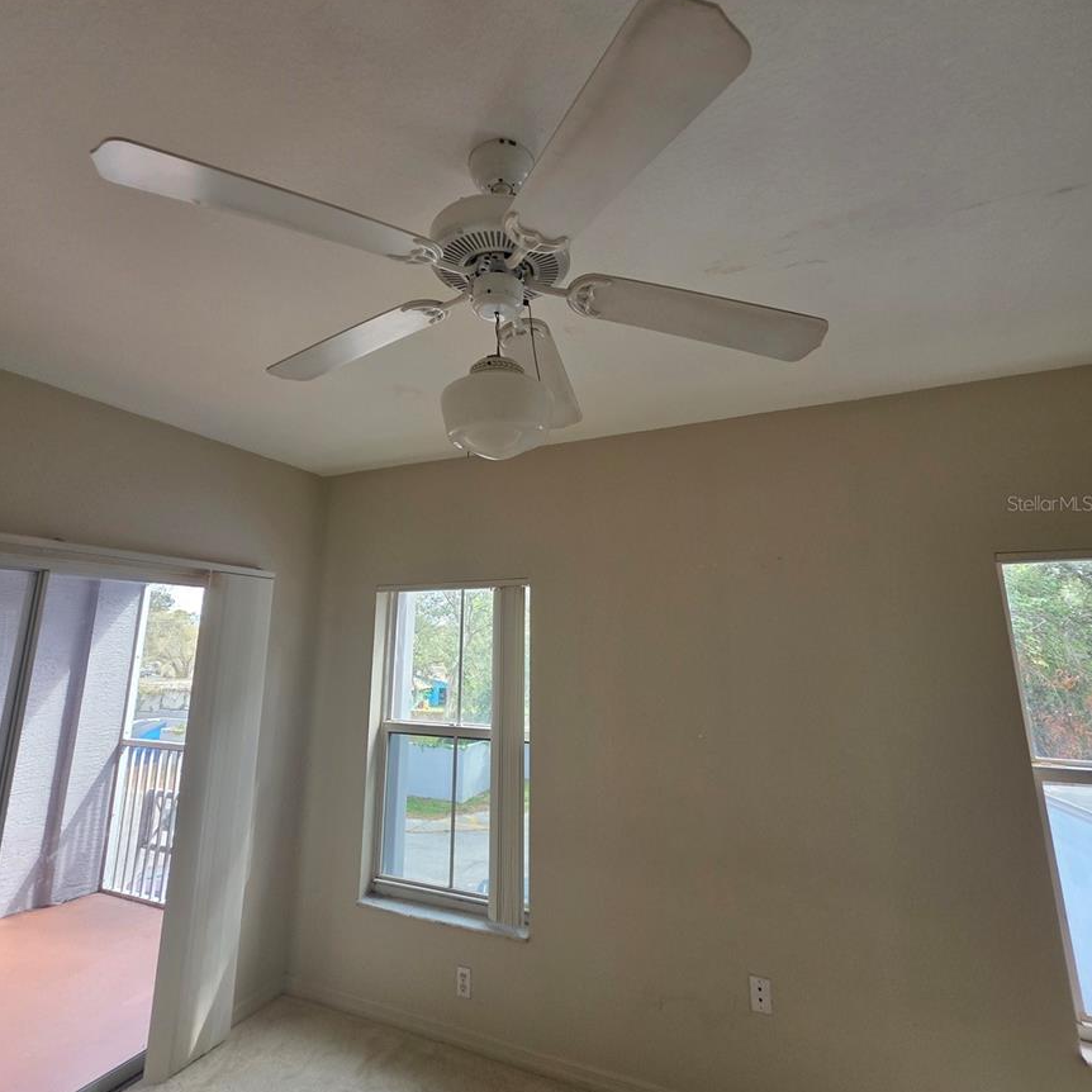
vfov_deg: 87.3
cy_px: 503
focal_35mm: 16
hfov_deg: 87.4
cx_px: 527
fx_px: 571
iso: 100
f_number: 1.9
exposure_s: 1/120
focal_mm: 2.2
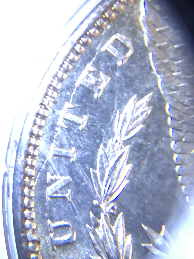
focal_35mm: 52
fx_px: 389
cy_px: 130
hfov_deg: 28.0
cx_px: 97
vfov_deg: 36.8
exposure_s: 1/17
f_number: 2.4
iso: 160
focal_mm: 6
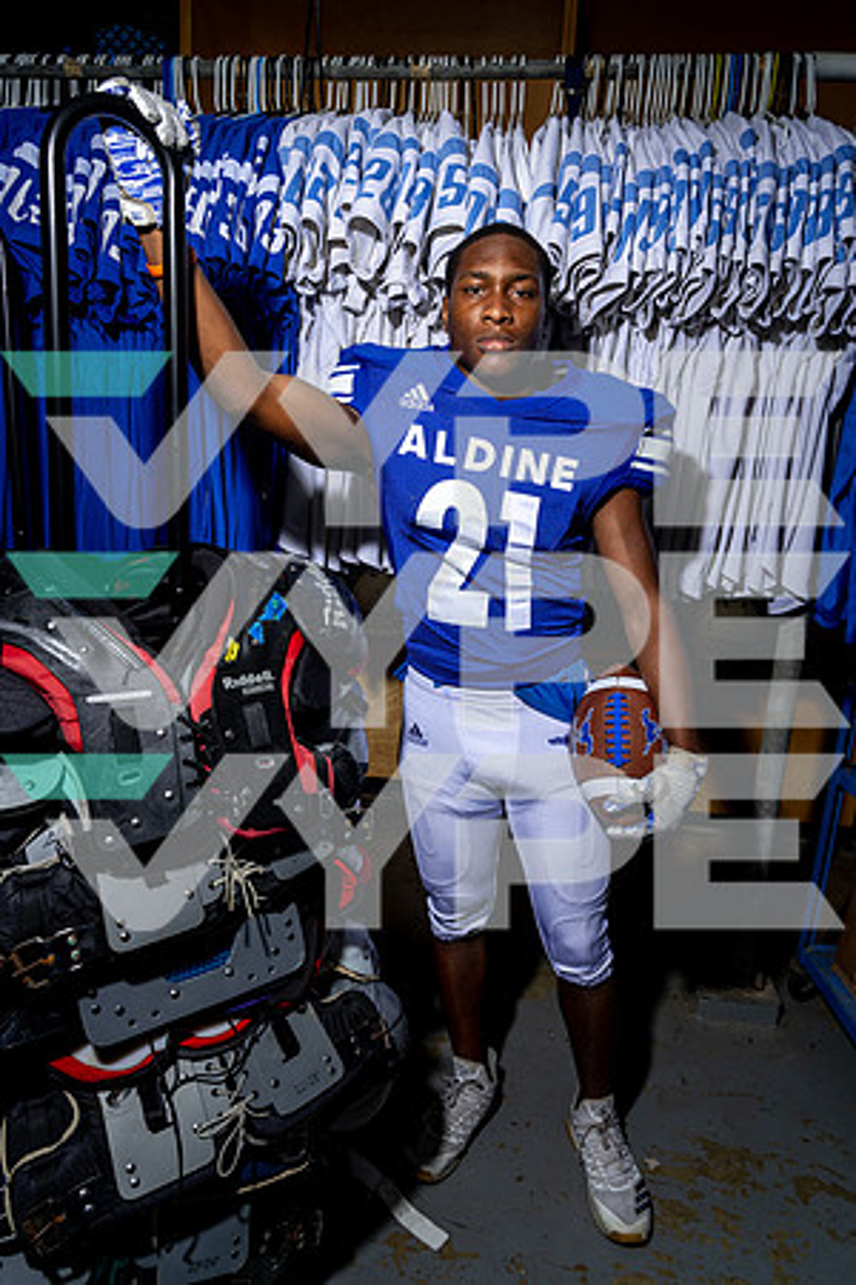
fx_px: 856
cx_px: 428
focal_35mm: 24
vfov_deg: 73.7
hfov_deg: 53.1
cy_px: 642
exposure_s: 1/125
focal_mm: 24
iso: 100
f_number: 8
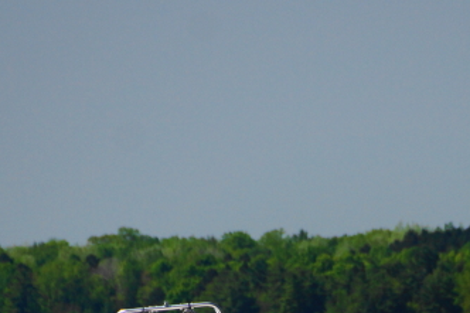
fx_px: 13570
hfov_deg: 2.0
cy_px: 423
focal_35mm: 1040
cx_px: 395
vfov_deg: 1.3
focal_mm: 230
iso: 160
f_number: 6.3
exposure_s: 1/400
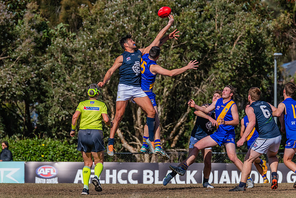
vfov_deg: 3.0
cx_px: 142
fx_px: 3752
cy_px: 95
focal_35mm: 456
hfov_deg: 4.5
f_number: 10
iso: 800
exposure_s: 1/2000
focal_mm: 420
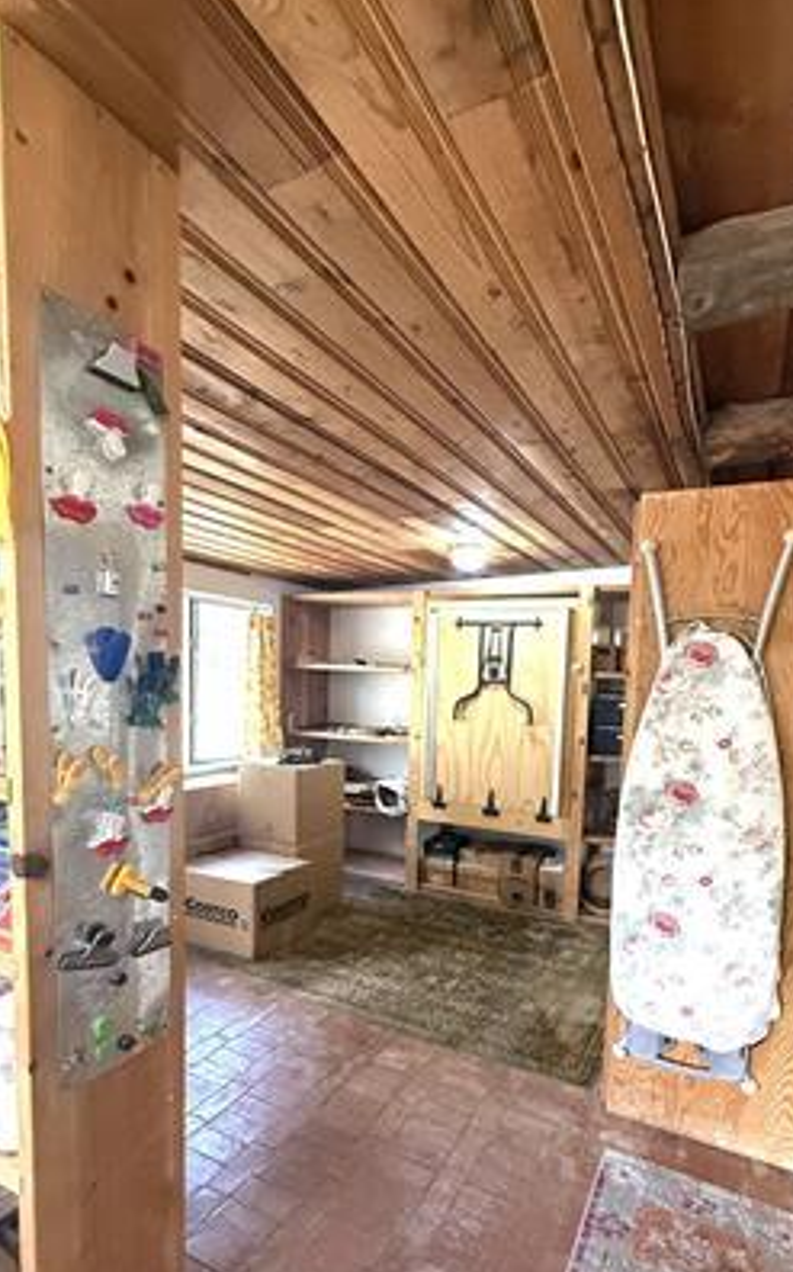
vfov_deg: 90.3
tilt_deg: -4.5
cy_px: 745
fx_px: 623
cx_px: 469
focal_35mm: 18
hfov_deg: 64.4
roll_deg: -2.3
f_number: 2.2
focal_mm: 2.22
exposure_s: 1/120
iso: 640
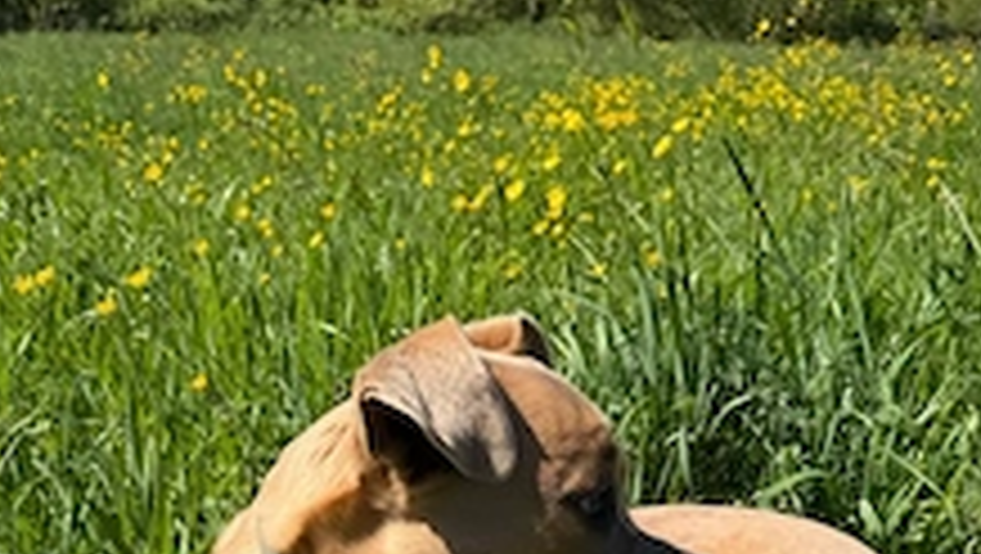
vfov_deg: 22.8
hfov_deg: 42.8
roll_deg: -0.1
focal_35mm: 48
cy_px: 680
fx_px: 1250
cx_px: 450
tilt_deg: -25.5
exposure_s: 1/2703
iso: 80
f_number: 1.78
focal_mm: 6.76
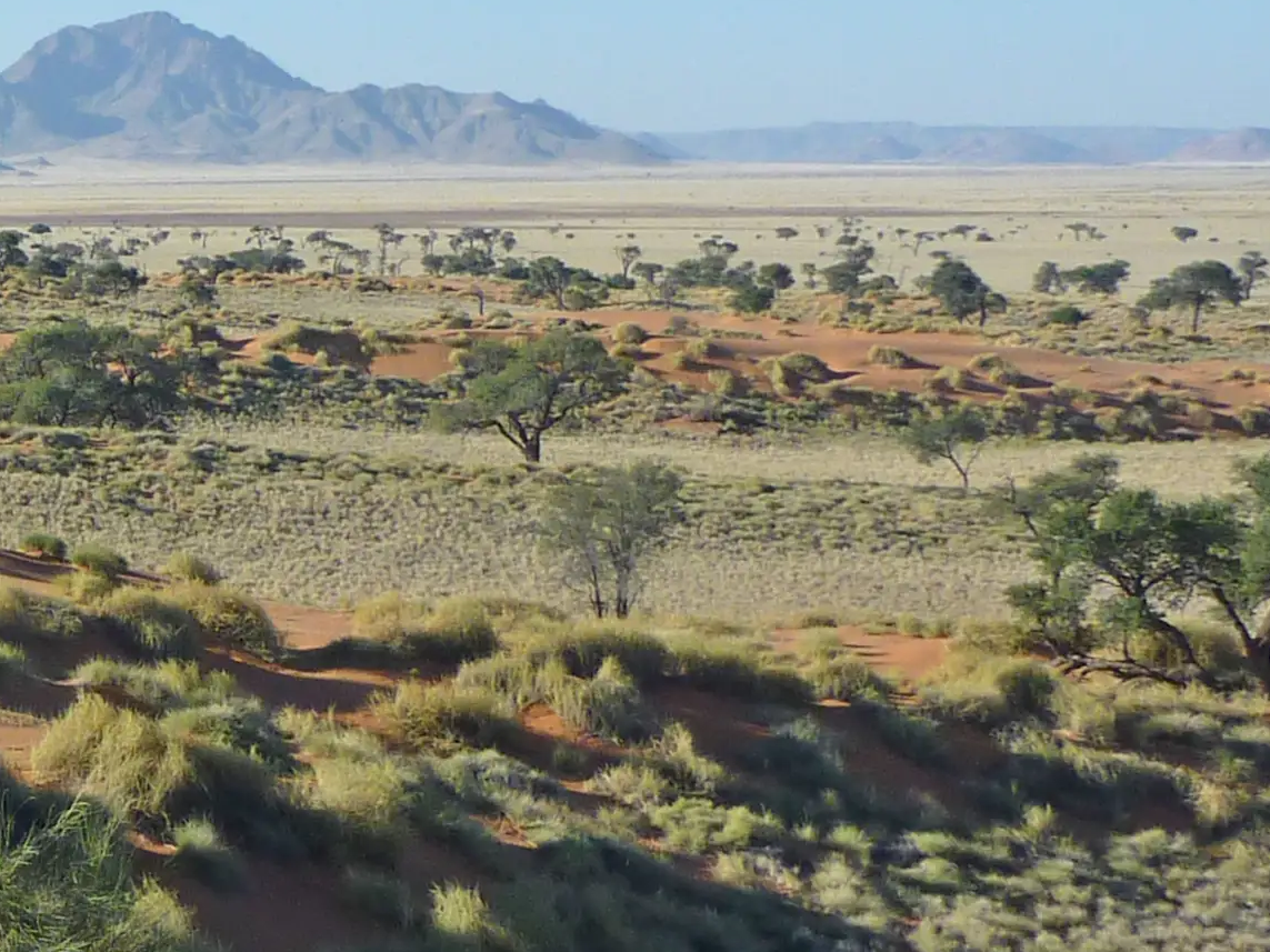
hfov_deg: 17.7
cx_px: -704
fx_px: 3595
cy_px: 597
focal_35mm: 98
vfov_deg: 15.1
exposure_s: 1/800
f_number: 3.3
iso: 80
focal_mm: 4.9
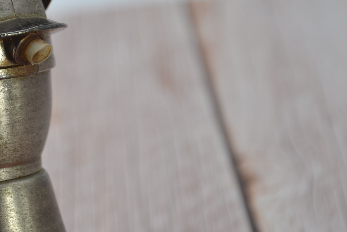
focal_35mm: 164
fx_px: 1581
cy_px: 75
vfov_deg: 8.4
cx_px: 45
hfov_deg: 12.4
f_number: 5.6
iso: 110
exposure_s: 1/125
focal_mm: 58
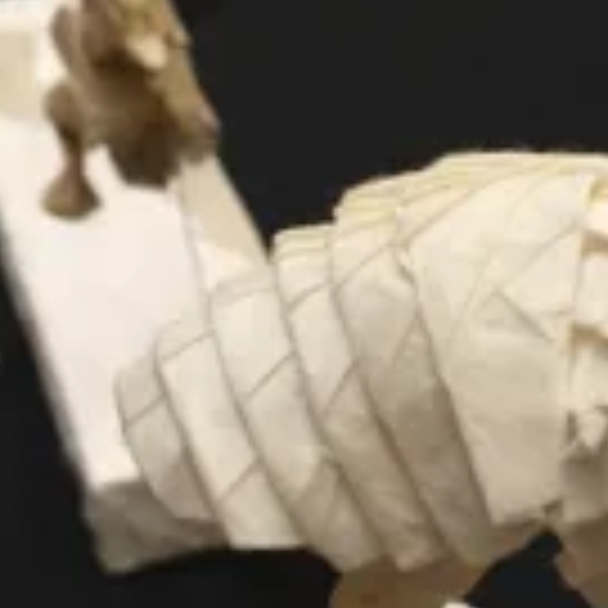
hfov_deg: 18.7
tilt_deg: -40.3
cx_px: 576
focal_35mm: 91
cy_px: 482
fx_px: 1808
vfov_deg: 18.9
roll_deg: +1.5
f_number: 2.2
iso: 100
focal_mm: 4.15
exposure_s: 1/30
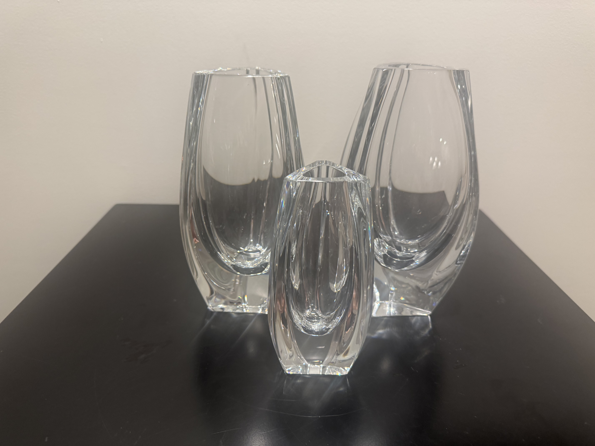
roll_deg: -2.1
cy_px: 223
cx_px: 298
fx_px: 413
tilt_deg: -25.0
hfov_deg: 71.6
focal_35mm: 24
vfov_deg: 56.8
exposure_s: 1/60
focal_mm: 6.76
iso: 320
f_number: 1.78
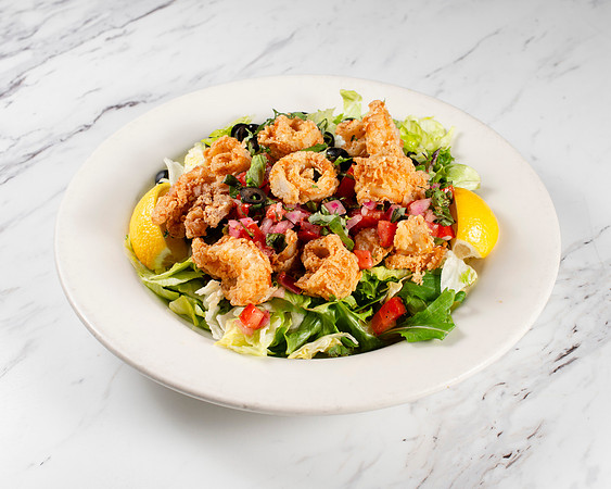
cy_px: 241
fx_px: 1070
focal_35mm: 59
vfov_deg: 25.7
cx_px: 323
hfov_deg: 31.9
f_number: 9
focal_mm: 50
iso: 200
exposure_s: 1/200
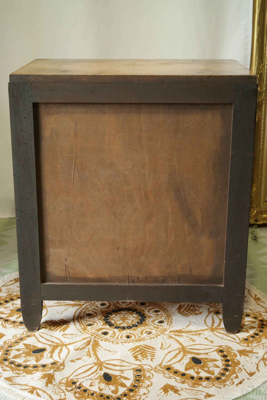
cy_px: 200
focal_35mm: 58
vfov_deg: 34.5
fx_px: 645
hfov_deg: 23.4
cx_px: 134
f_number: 5.6
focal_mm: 38
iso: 1600
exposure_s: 1/30
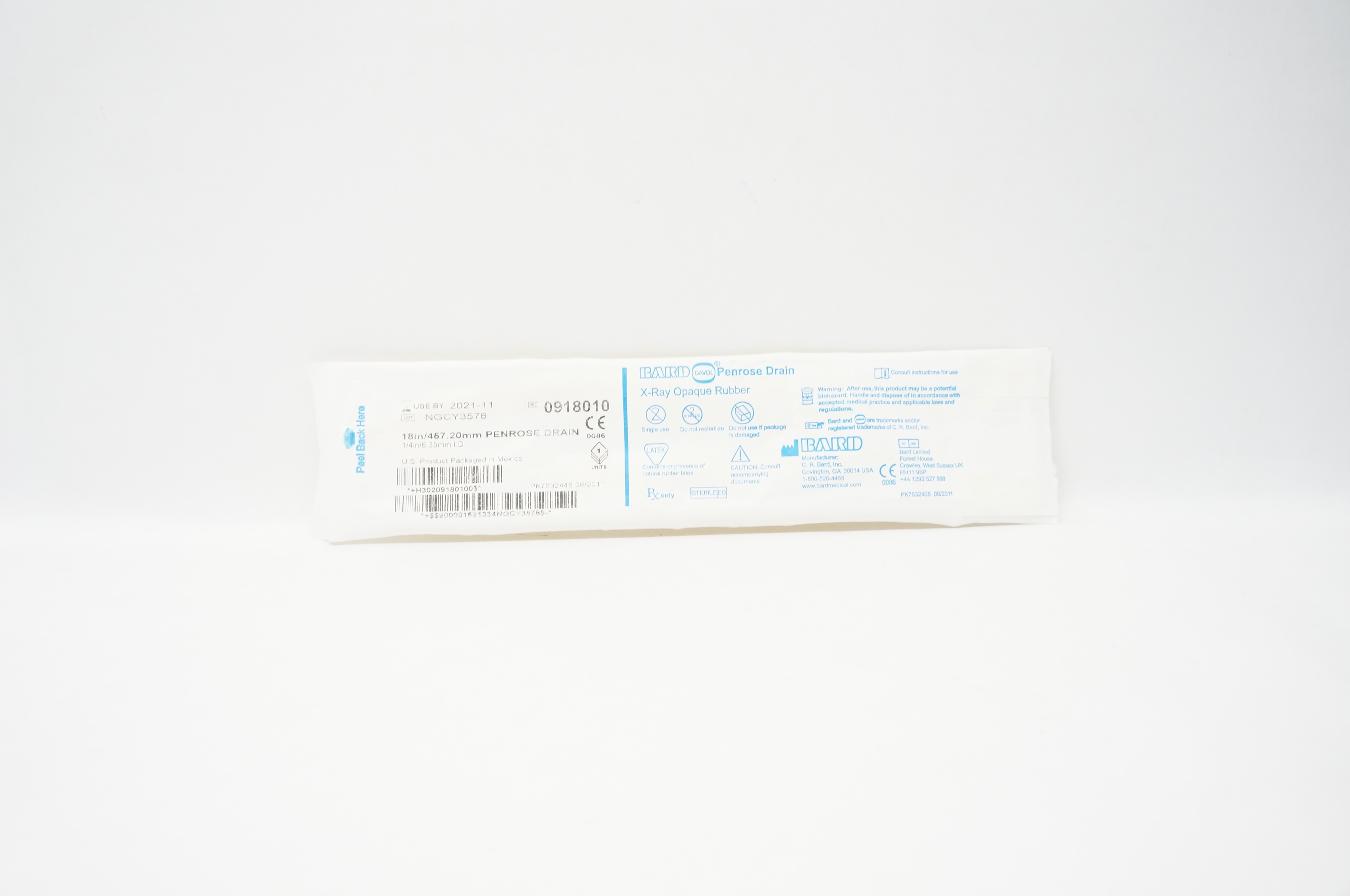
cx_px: 675
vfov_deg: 47.8
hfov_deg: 67.4
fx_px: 1011
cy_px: 448
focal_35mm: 27
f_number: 4
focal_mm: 18
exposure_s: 1/80
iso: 400
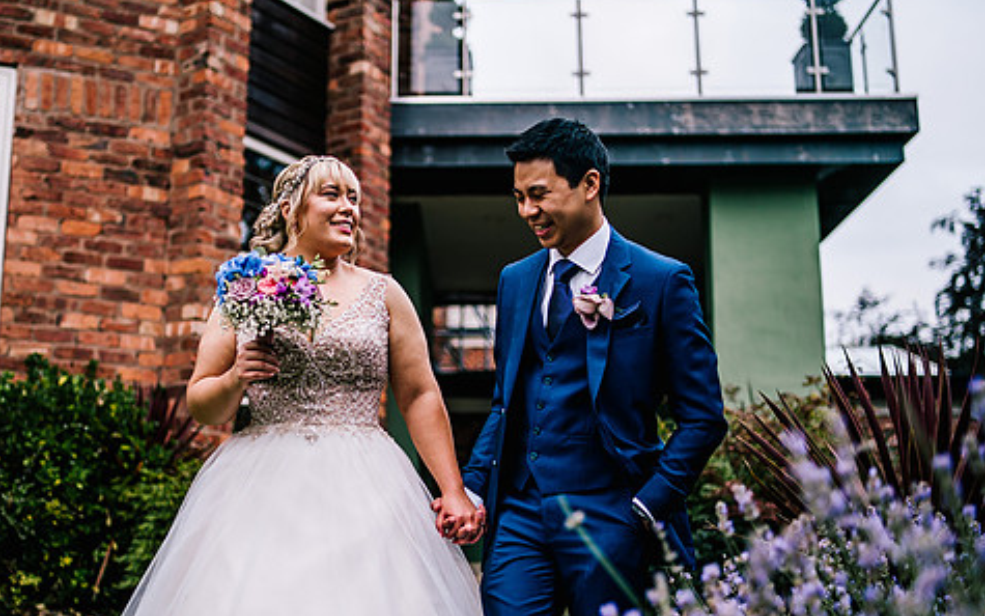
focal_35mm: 46
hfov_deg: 43.3
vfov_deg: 28.0
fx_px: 1235
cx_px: 392
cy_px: 341
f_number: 1.4
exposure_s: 1/250
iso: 125
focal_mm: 35
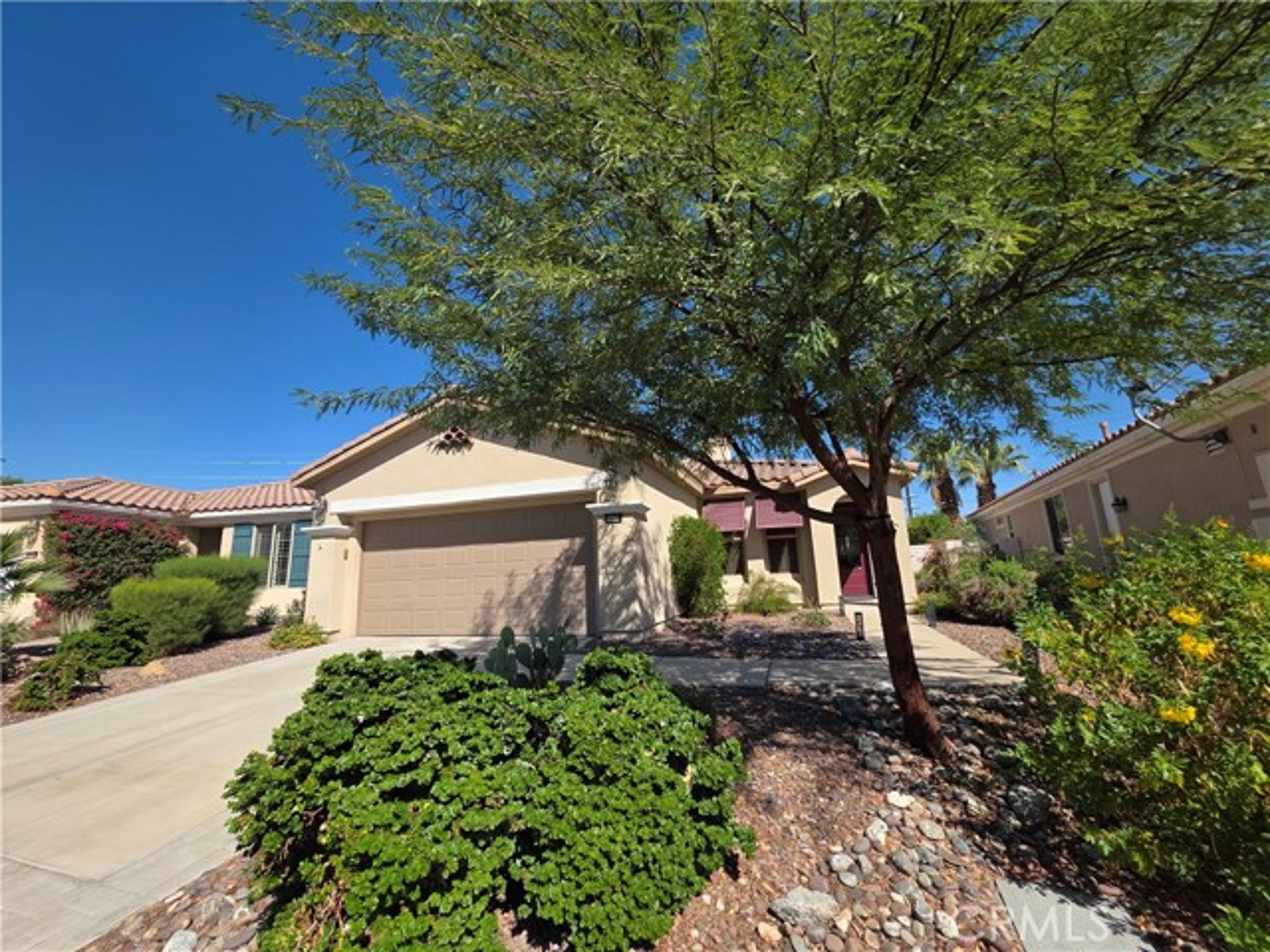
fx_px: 477
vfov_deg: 89.9
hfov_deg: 106.2
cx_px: 635
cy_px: 476
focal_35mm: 13
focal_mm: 2.2
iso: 40
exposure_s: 1/2271
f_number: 1.9
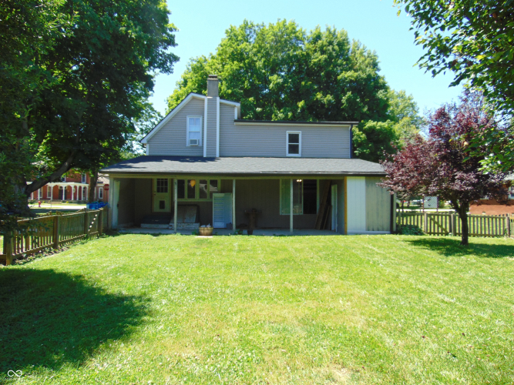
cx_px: 257
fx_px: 371
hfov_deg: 69.4
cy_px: 192
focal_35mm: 25
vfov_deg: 54.9
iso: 80
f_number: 3
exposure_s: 1/500
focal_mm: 4.5
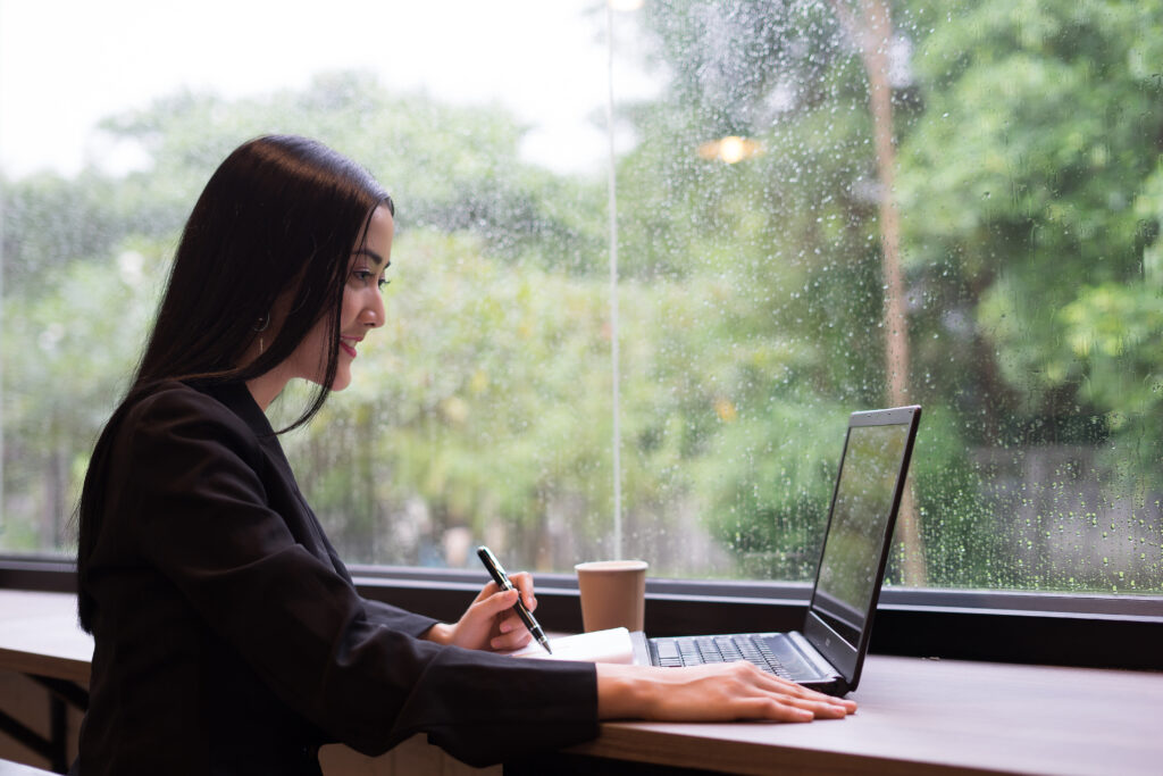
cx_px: 582
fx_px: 1615
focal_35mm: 50
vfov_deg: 27.0
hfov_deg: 39.6
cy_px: 388
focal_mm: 50
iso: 200
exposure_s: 1/100
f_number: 2.5
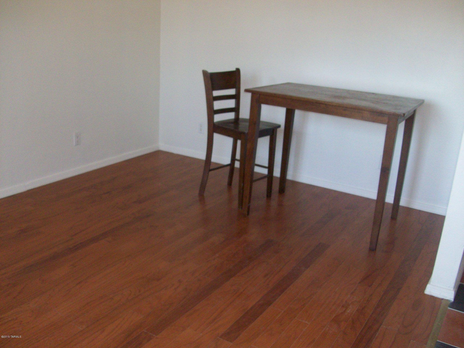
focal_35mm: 34
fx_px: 456
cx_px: 232
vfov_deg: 41.8
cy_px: 174
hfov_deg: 54.0
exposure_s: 1/60
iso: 160
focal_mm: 5.7
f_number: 2.8
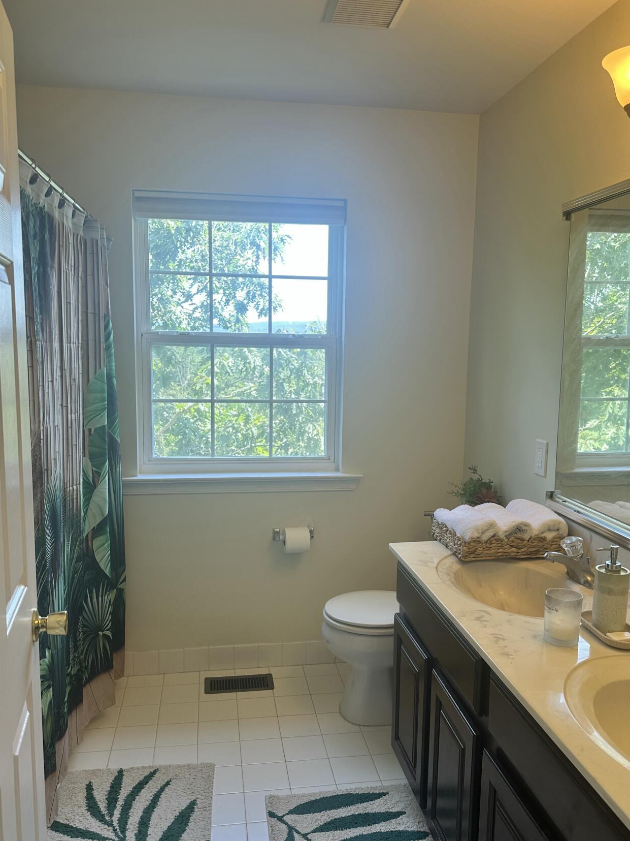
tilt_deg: -6.1
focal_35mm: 29
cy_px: 429
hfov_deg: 48.2
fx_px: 704
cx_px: 321
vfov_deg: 61.7
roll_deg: -0.9
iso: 64
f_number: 1.78
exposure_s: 1/149
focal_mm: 6.86
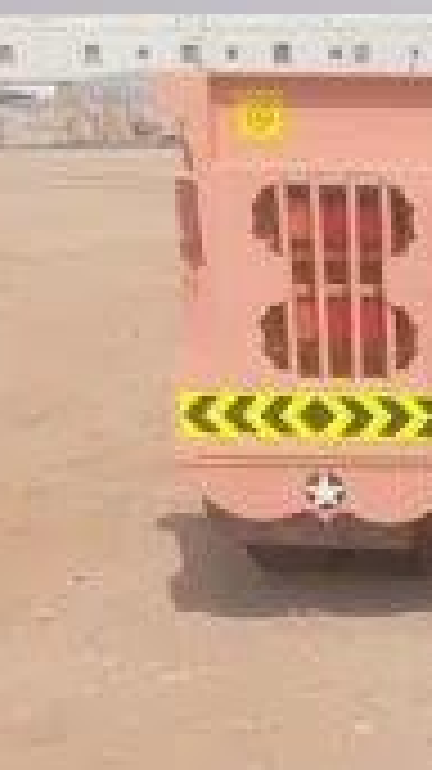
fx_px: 1448
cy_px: 477
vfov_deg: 29.7
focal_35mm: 71
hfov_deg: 15.7
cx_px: 634
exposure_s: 1/1093
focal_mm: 4.22
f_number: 1.8
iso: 110
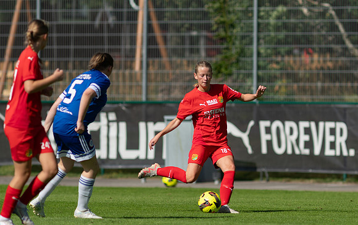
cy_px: 149
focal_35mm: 571
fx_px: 5578
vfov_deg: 2.3
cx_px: 223
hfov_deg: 3.7
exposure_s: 1/3200
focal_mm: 300
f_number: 3.2
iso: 100
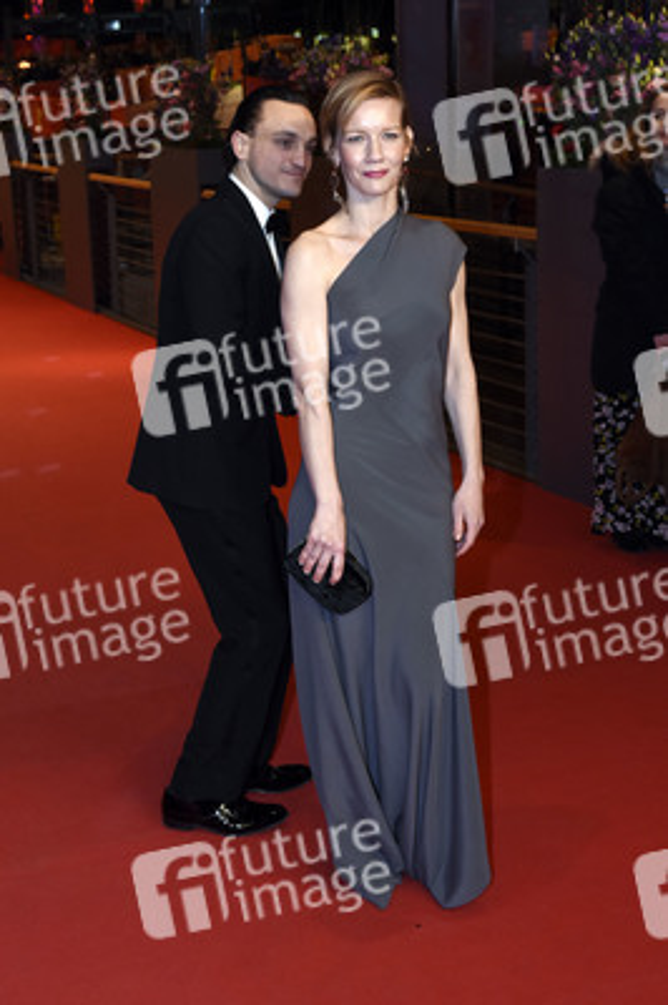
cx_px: 334
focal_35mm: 48
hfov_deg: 28.0
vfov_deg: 41.1
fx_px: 1338
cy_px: 502
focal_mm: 32
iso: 1250
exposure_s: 1/250
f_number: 5.6
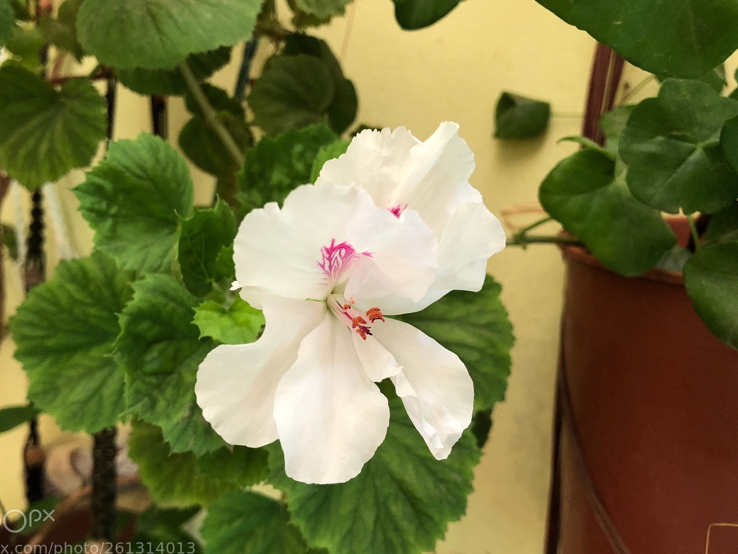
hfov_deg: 58.3
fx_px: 661
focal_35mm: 31
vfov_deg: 45.4
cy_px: 282
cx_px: 337
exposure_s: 1/24
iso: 40
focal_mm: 4
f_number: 1.8
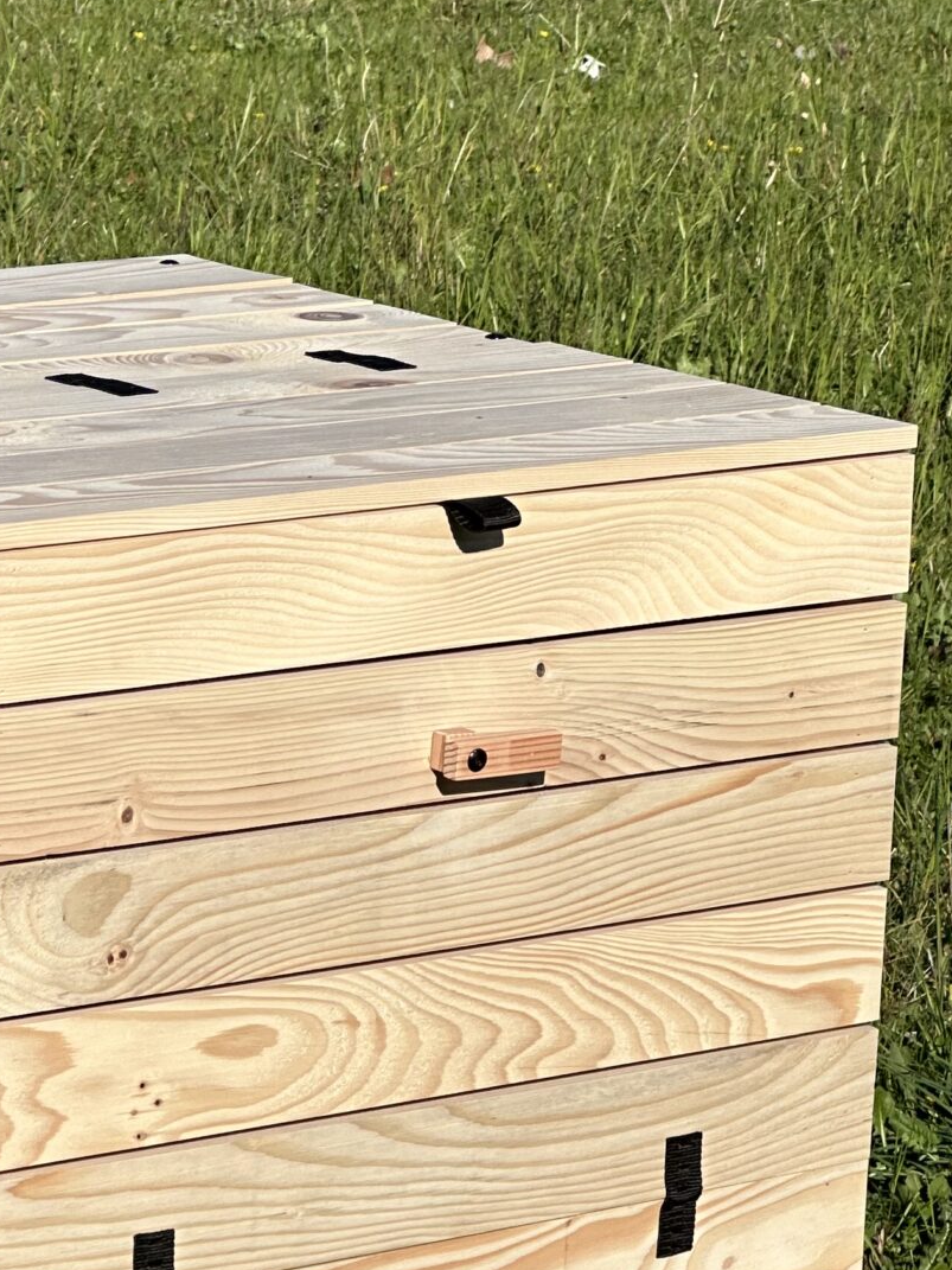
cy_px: 867
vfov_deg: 10.7
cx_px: 101
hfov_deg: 8.0
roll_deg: -1.4
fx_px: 6748
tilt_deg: -14.5
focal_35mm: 184
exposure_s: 1/1220
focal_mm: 9
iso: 32
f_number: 2.8
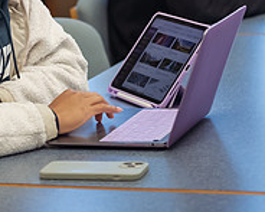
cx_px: 40
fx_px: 1623
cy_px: -18
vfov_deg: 7.4
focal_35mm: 207
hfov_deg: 9.3
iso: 1250
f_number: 2.8
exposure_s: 1/200
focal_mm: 70
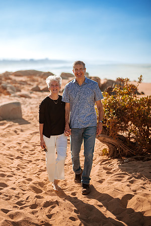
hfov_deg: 23.4
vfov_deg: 34.5
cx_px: 76
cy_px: 113
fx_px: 365
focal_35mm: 58
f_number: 1.8
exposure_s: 1/8000
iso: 50
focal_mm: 58
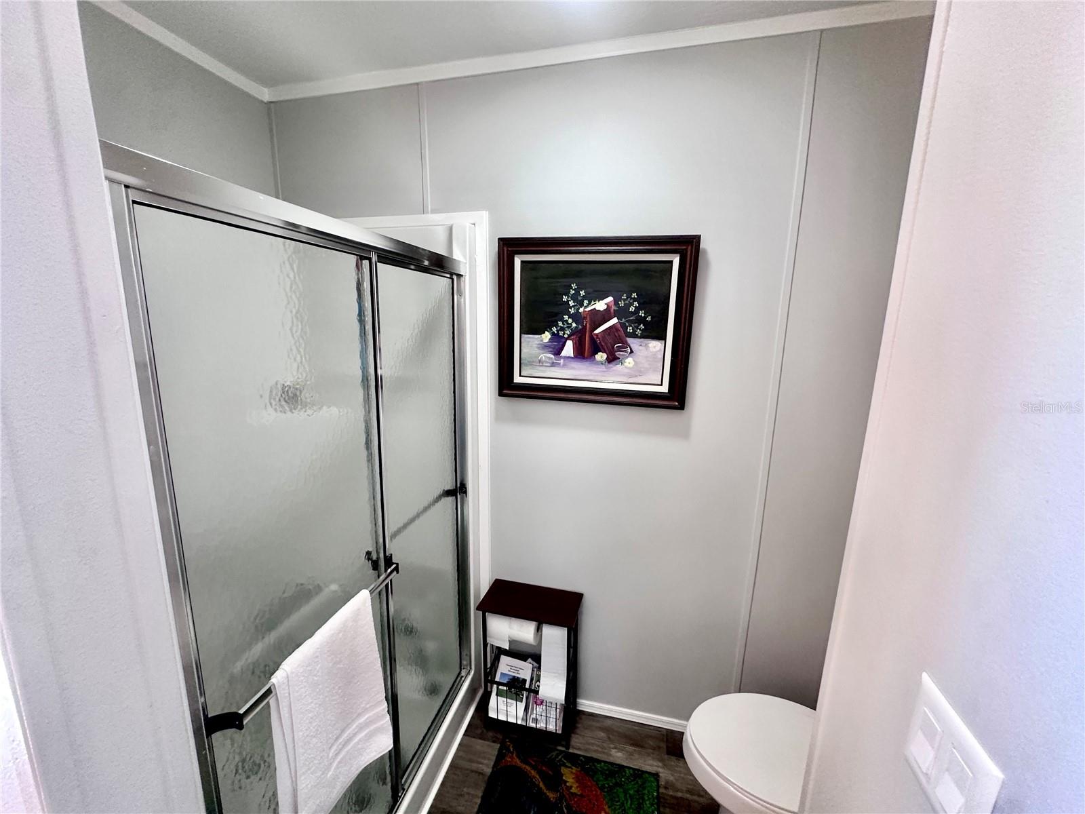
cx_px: 542
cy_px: 407
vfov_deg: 85.7
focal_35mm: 14
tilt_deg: -9.9
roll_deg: -0.7
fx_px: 439
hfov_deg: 102.1
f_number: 2.2
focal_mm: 2.22
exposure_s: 1/60
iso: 250
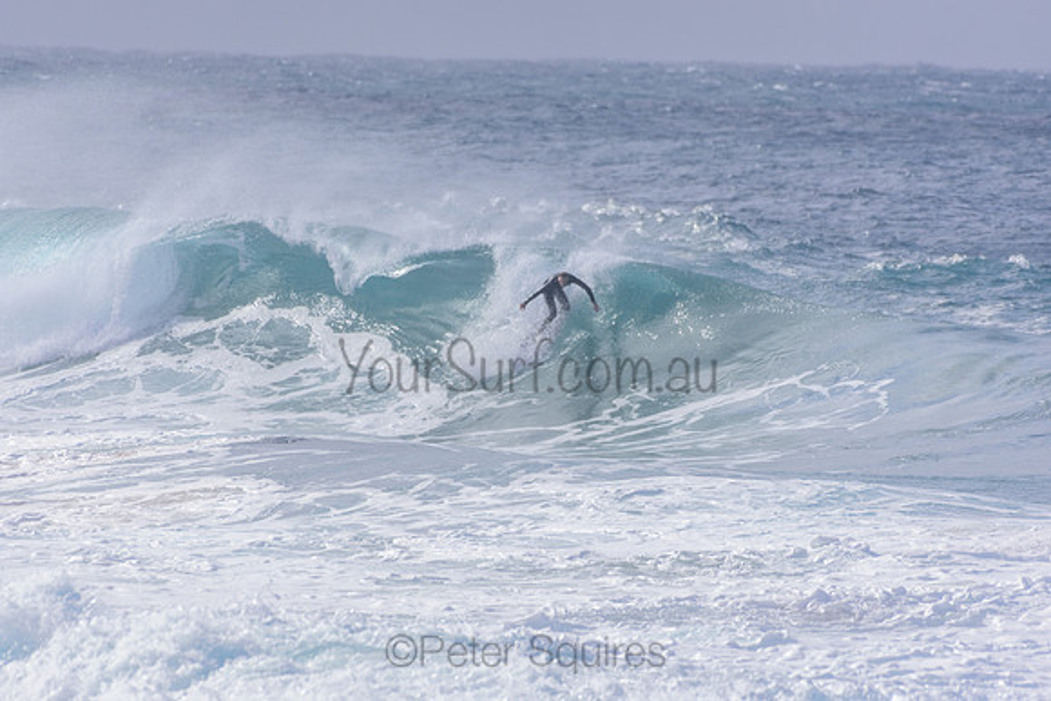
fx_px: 21900
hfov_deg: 2.7
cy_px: 350
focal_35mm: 750
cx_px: 526
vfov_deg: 1.8
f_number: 5.6
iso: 180
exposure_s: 1/2000
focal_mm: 500
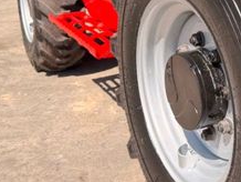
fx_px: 460
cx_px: 219
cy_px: 26
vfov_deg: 21.9
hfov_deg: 28.2
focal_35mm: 66
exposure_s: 1/2907
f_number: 1.78
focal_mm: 6.76
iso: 80
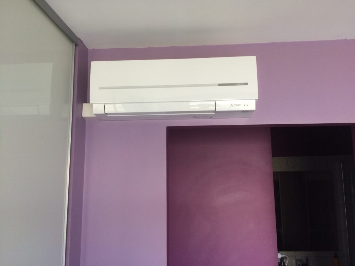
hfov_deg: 61.7
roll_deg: -0.7
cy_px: 133
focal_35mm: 29
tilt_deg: +6.9
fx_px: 297
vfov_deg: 48.2
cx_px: 178
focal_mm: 4.15
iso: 40
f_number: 2.2
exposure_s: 1/33
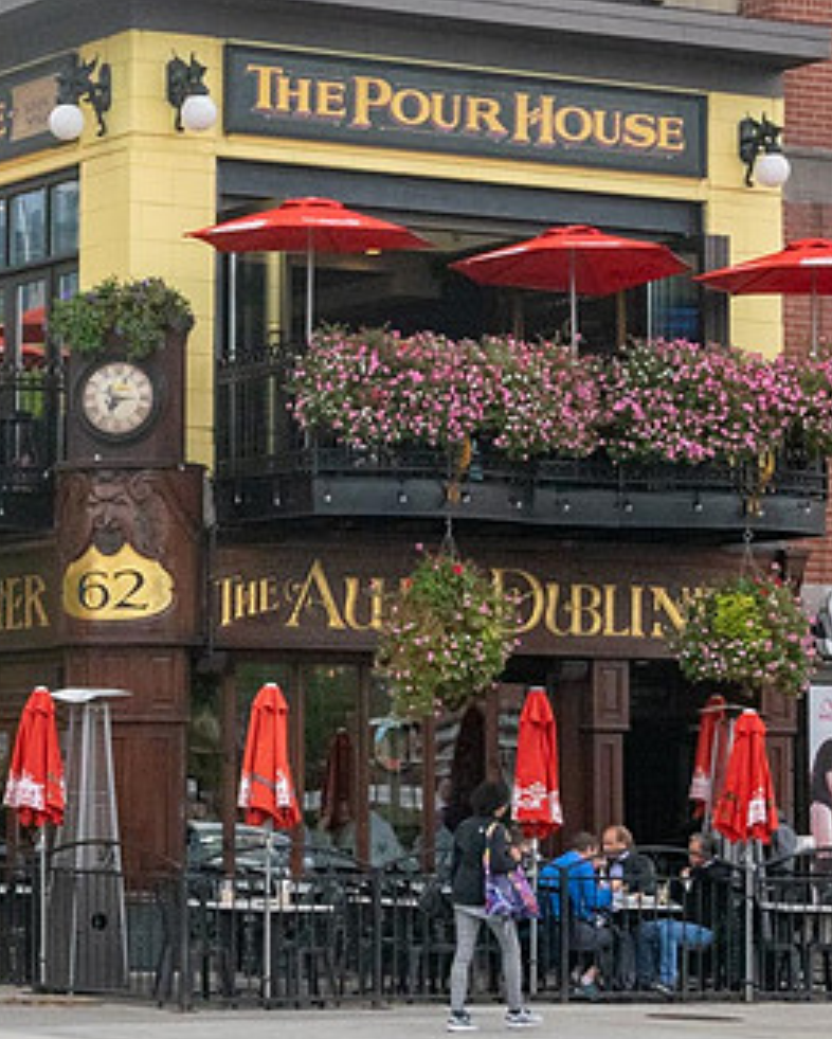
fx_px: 3875
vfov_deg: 15.3
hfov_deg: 12.0
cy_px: 435
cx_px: -104
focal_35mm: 126
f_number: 16
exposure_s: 1/500
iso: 1600
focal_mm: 44
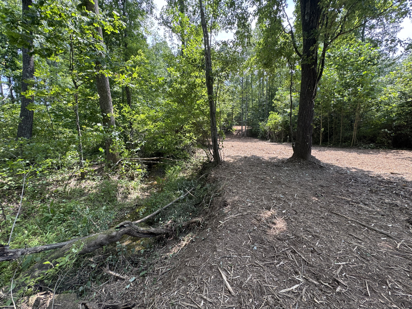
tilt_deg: -6.8
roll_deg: +0.8
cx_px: 206
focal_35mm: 14
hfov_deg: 102.1
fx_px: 167
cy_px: 154
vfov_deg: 85.7
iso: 40
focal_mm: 2.22
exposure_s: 1/149
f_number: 2.2
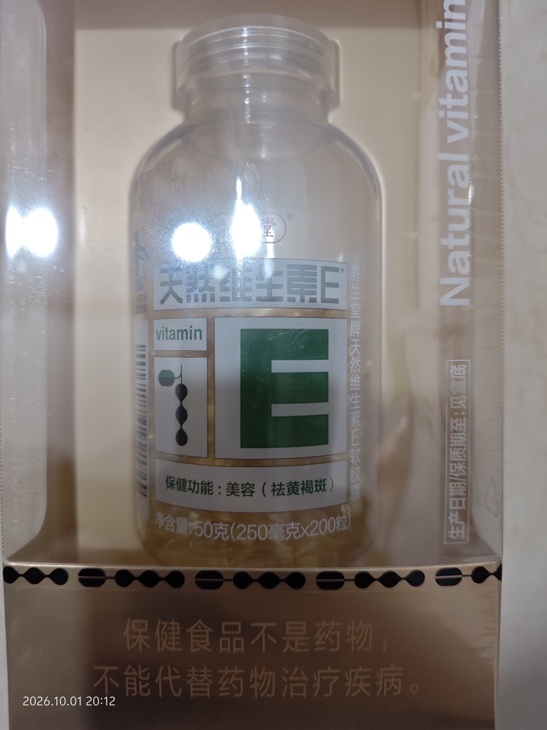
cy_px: 365
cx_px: 274
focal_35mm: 23
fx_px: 485
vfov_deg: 73.9
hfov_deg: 58.9
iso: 536
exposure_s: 1/152
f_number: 1.88
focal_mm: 5.56
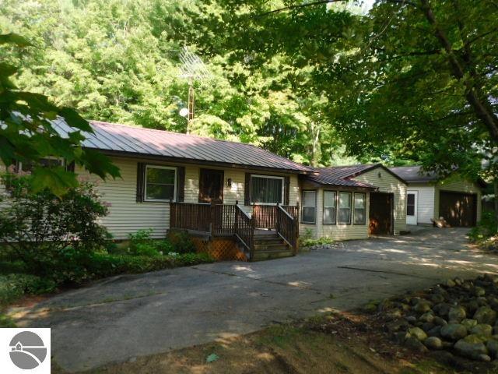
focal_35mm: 30
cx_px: 249
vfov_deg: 46.8
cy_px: 187
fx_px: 432
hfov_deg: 60.0
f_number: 3.2
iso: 125
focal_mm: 5.3
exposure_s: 1/200
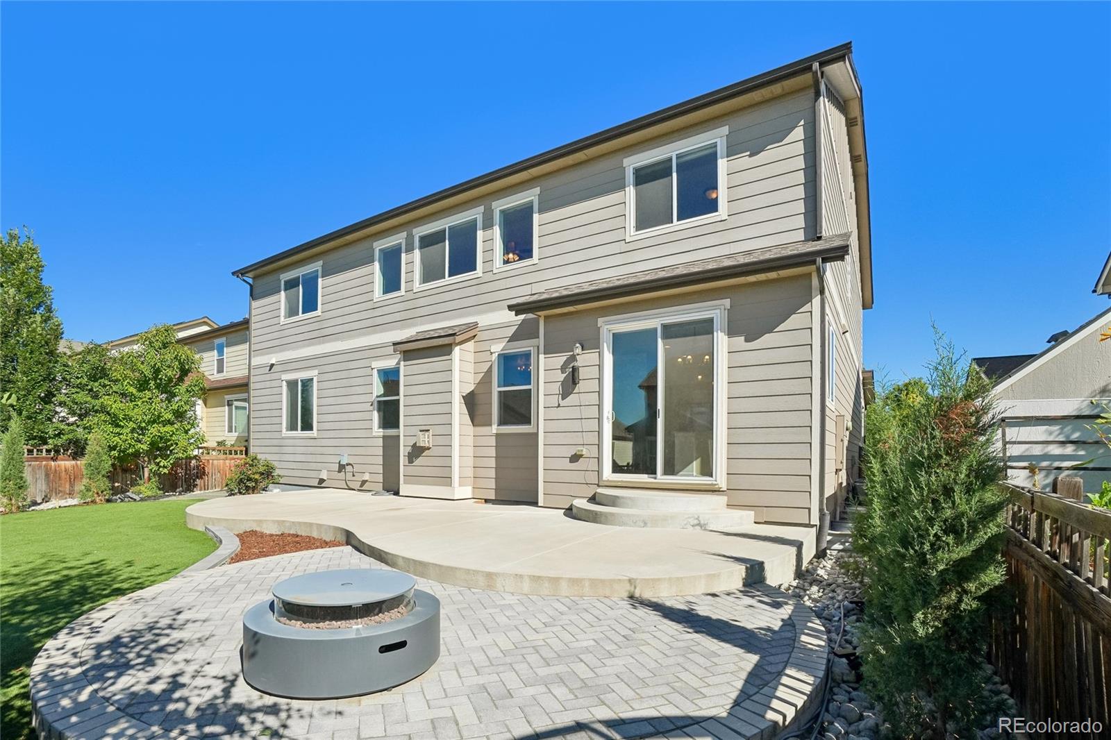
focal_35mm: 15
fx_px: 463
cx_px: 556
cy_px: 370
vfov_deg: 77.3
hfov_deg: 100.4
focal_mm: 10
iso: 400
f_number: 8
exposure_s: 1/1600
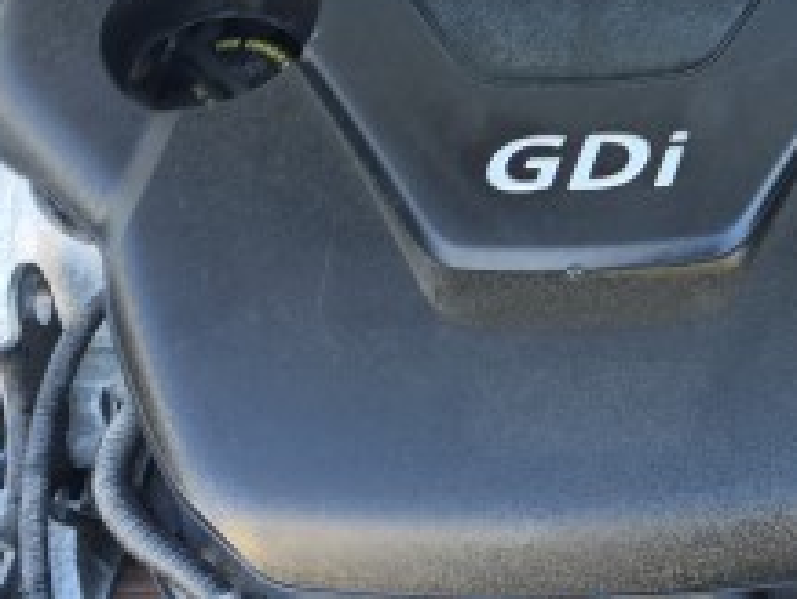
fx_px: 1959
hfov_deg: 22.4
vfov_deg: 17.4
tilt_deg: -49.5
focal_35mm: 85
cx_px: 735
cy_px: 237
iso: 32
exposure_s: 1/30
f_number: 2.2
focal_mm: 4.15
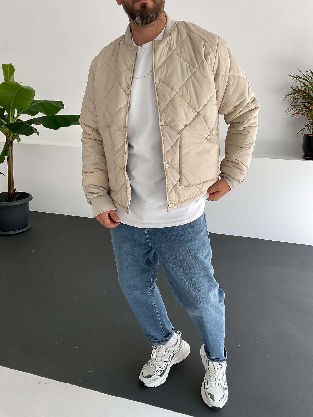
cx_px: 156
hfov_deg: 48.2
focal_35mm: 29
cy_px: 208
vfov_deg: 61.7
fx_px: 350
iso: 16
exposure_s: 1/120
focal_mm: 3
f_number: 1.8
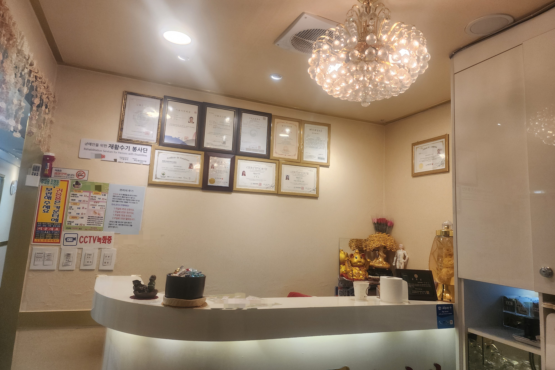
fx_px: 370
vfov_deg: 53.1
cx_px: 278
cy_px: 169
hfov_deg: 73.7
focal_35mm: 24
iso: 200
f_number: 1.8
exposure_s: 1/120
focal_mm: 6.4
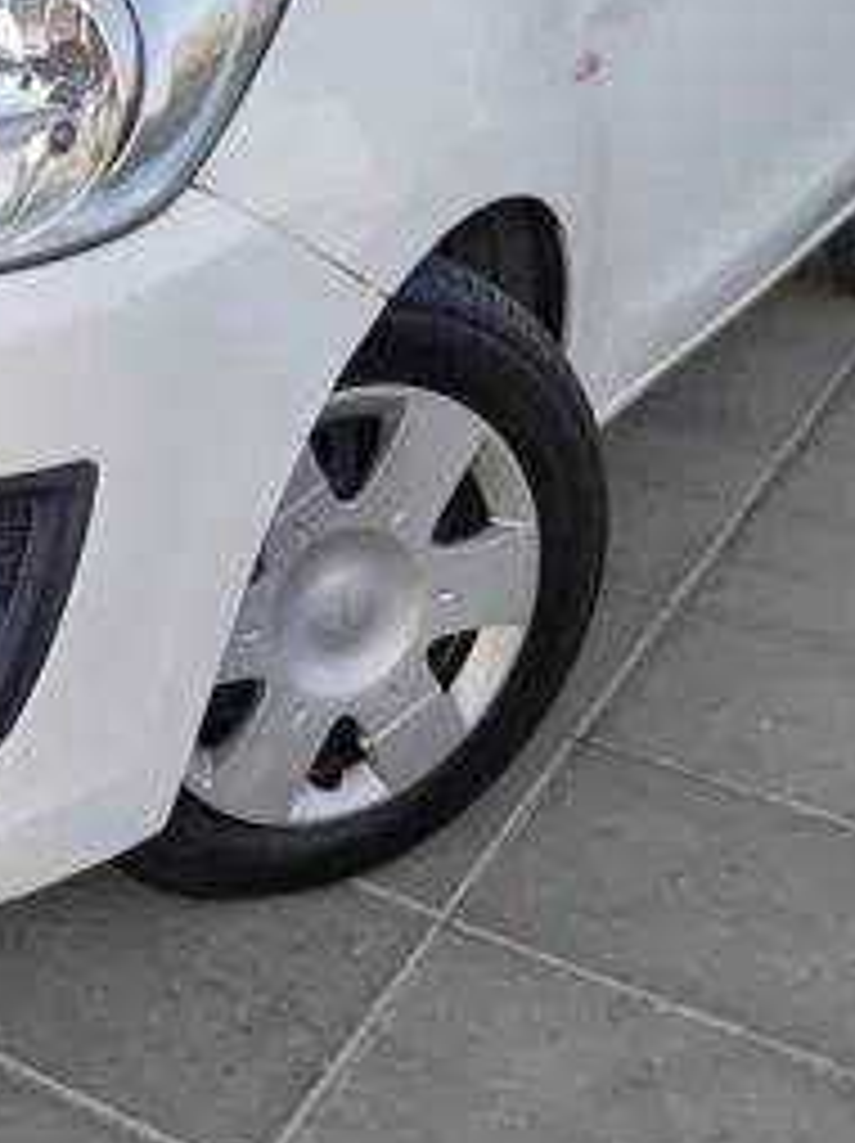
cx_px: -144
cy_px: 158
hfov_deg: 23.3
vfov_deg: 32.0
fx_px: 1913
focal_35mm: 58
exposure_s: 1/100
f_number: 1.6
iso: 50
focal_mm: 6.55
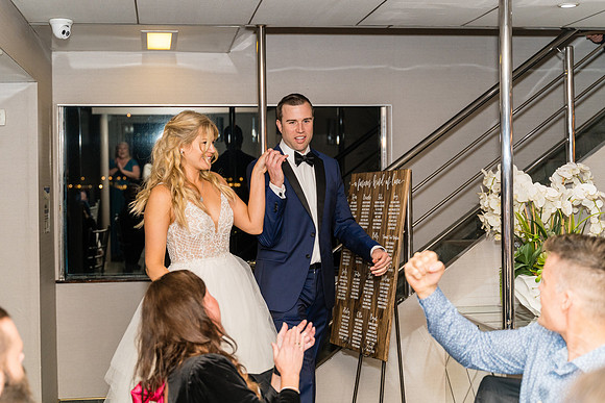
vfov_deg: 26.9
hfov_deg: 39.4
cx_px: 272
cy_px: 178
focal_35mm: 50
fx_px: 844
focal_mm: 45
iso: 1000
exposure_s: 1/250
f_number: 2.8
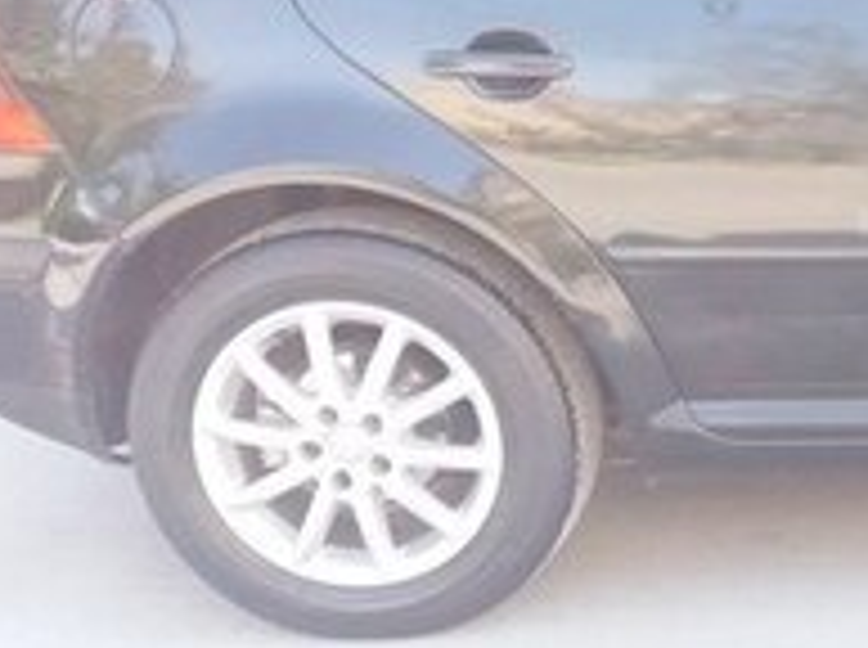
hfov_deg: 18.1
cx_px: 1318
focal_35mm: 96
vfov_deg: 15.3
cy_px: 277
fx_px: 2403
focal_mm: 3.7
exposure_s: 1/100
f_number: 1.9
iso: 100
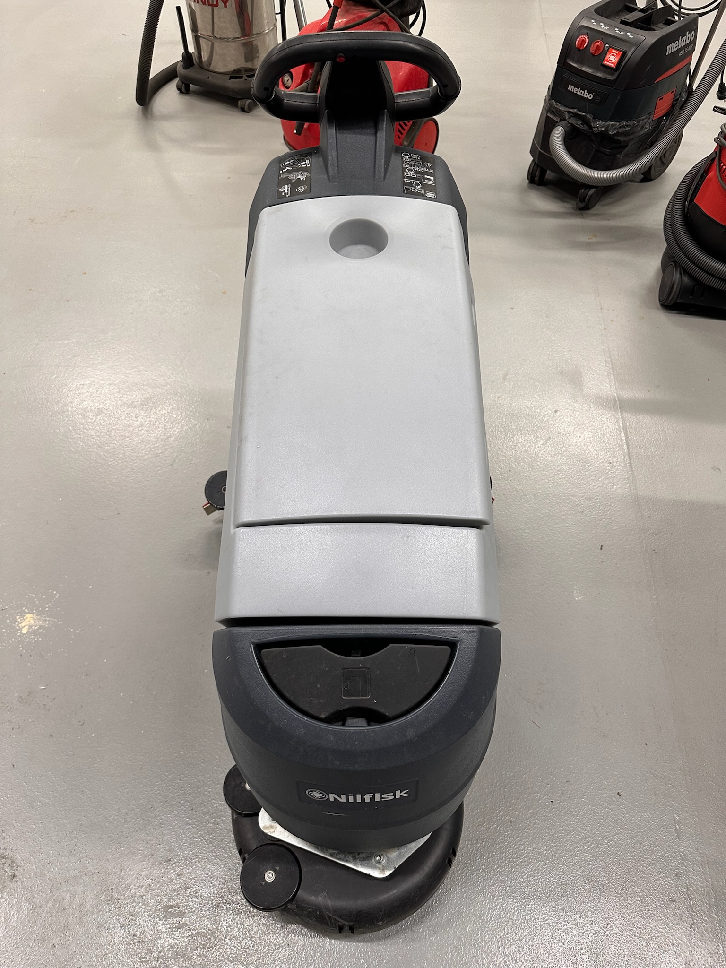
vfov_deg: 71.6
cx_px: 363
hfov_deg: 56.8
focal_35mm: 24
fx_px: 671
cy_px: 484
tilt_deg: -53.5
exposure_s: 1/100
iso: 200
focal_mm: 6.86
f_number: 1.78
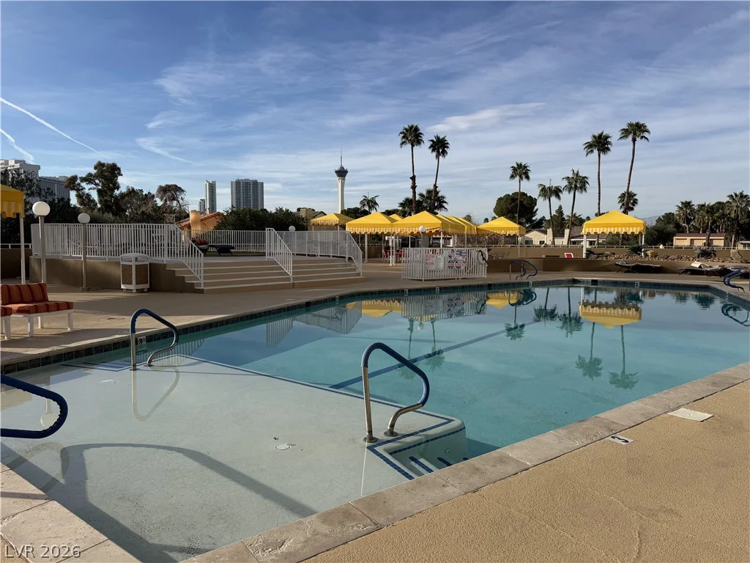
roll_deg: -0.4
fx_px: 520
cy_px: 282
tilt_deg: -3.8
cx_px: 375
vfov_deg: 56.8
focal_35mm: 24
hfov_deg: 71.6
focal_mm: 6.76
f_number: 1.78
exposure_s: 1/6711
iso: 80
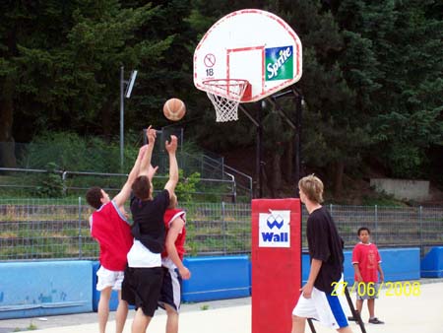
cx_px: 222
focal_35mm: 102
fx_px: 1306
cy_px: 166
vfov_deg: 14.5
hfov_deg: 19.3
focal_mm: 16.8
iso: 147
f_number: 4.6
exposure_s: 1/256
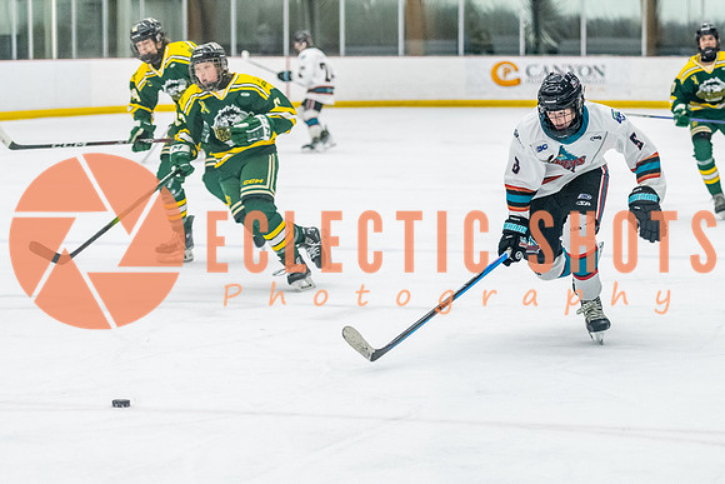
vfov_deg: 9.3
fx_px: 2985
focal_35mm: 148
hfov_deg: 13.8
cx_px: 552
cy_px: 242
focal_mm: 92
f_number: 2.8
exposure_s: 1/800
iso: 4000
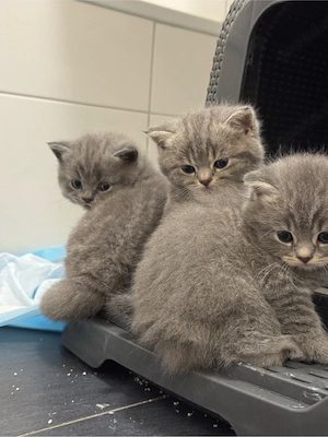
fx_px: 606
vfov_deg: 39.7
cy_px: 218
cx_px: 164
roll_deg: -3.6
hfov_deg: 30.3
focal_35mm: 48
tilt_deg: -5.0
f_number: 1.78
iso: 500
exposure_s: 1/33
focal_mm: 6.76
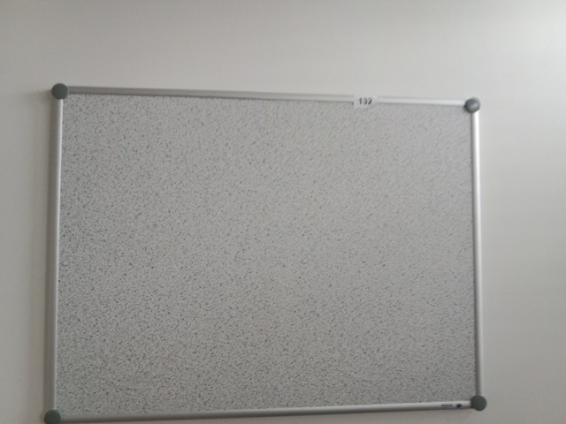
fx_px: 441
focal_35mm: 27
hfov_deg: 65.3
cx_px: 283
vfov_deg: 51.4
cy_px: 212
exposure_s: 1/25
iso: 486
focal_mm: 3.65
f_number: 2.2
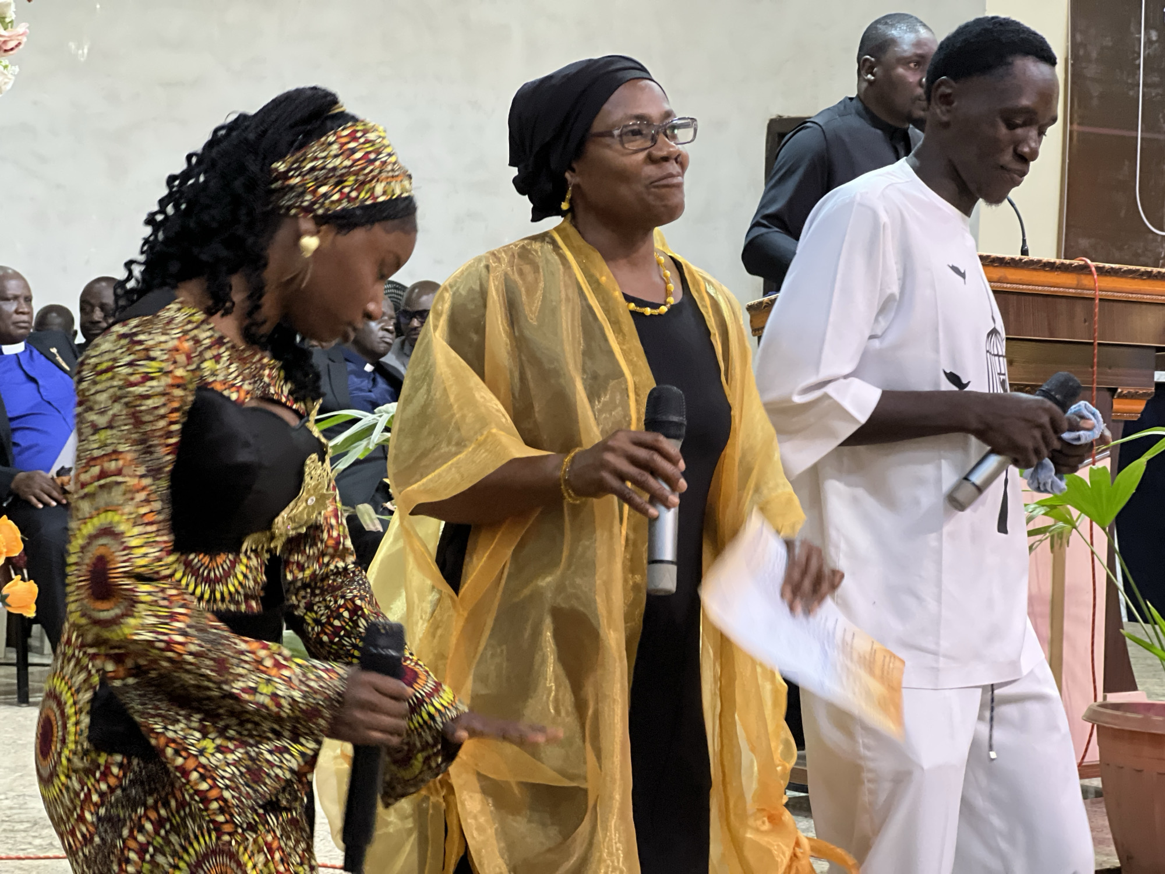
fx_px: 2591
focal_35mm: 77
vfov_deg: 19.1
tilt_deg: -2.8
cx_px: 582
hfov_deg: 25.3
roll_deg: -1.7
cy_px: 437
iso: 400
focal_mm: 9
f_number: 2.8
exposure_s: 1/45
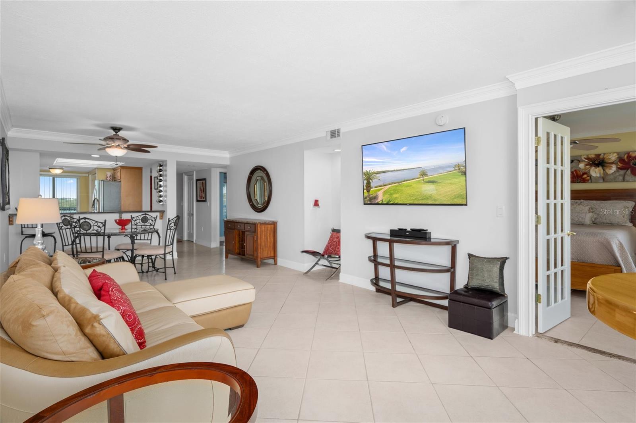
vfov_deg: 67.4
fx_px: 318
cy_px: 212
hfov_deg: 90.0
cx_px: 318
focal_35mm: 18
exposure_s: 1/2
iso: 320
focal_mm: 18
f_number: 8
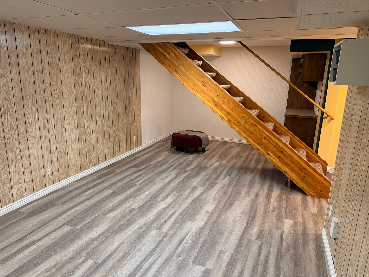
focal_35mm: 24
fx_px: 256
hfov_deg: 71.6
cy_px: 138
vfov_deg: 56.8
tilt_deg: -13.4
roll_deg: -1.3
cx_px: 184
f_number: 1.78
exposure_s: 1/60
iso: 200
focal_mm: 6.76
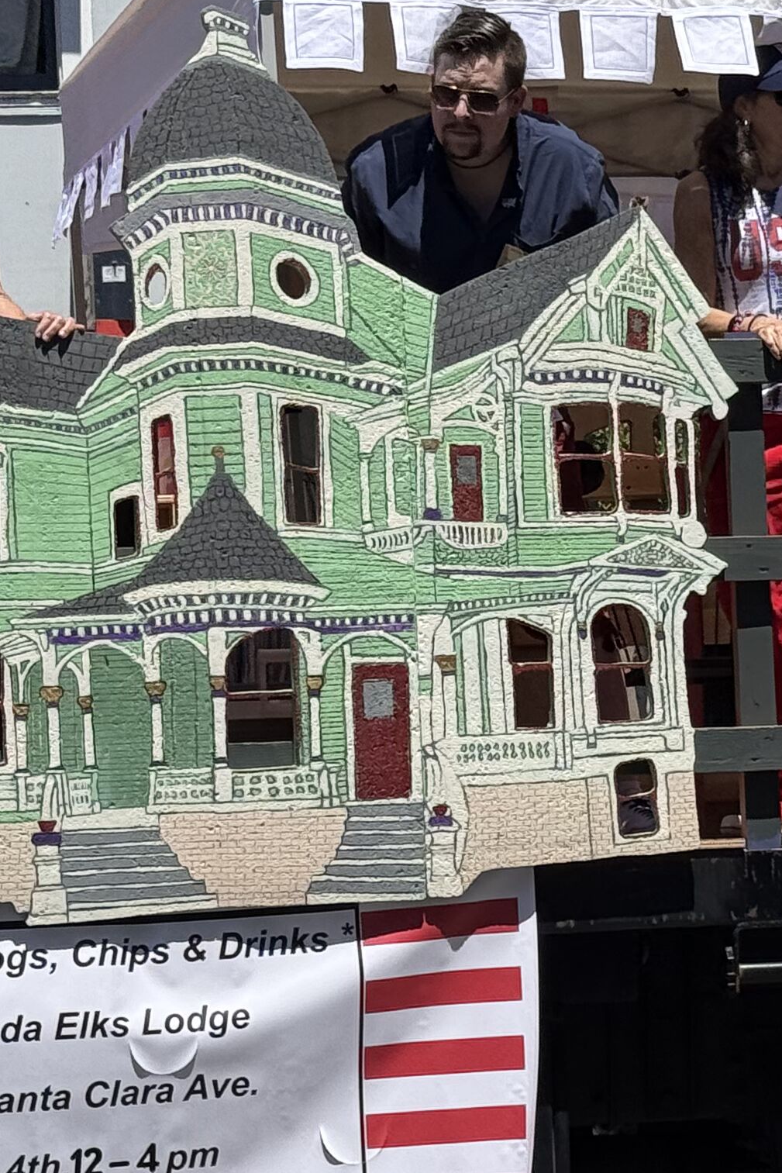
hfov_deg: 10.3
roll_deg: +2.2
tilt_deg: +3.0
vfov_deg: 15.4
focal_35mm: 133
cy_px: 534
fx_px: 4332
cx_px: 657
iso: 64
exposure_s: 1/7143
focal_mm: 6.76
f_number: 1.78
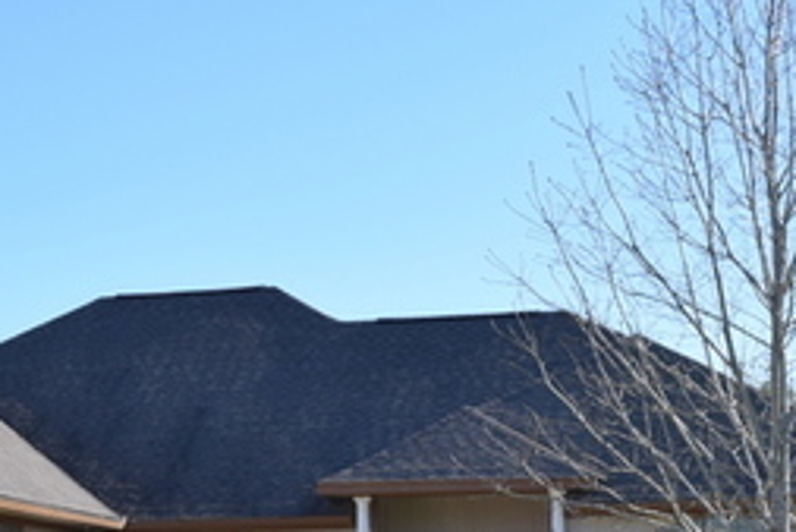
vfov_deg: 15.0
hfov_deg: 23.0
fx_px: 1931
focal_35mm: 87
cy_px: 669
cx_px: 176
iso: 200
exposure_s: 1/320
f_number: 9
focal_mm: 23
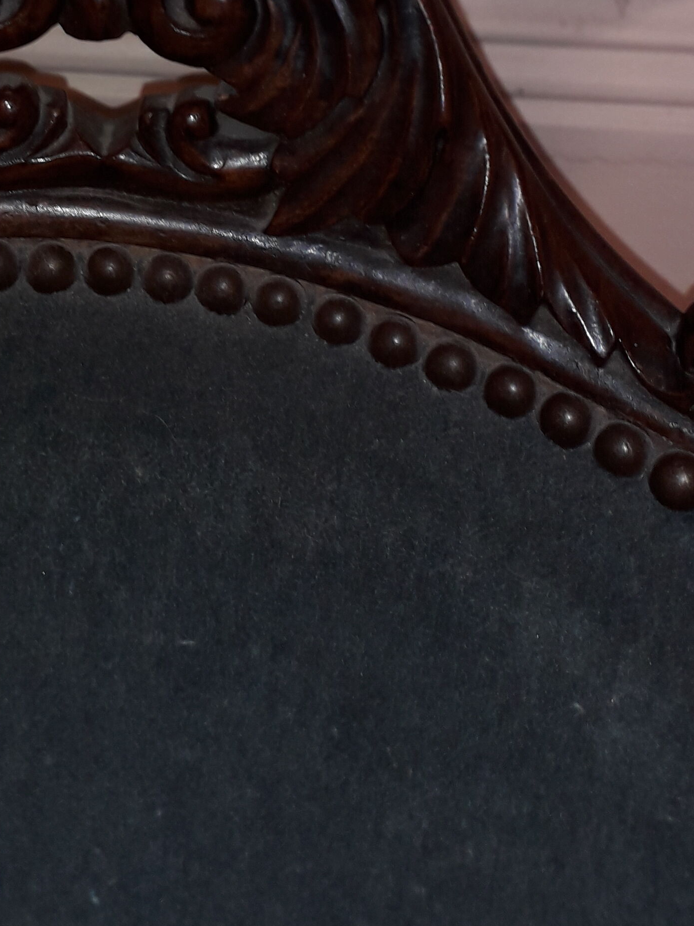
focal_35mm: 60
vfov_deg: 30.9
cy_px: 120
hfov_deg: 24.0
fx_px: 1604
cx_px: 119
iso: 40
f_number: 1.9
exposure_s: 1/50
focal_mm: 3.6
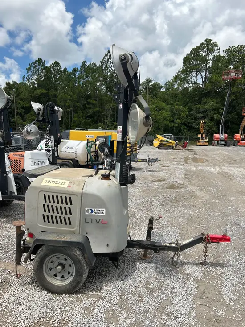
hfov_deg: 53.1
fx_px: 245
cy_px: 164
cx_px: 122
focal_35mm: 26
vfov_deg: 67.3
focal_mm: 5.7
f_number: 1.5
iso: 50
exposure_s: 1/4630
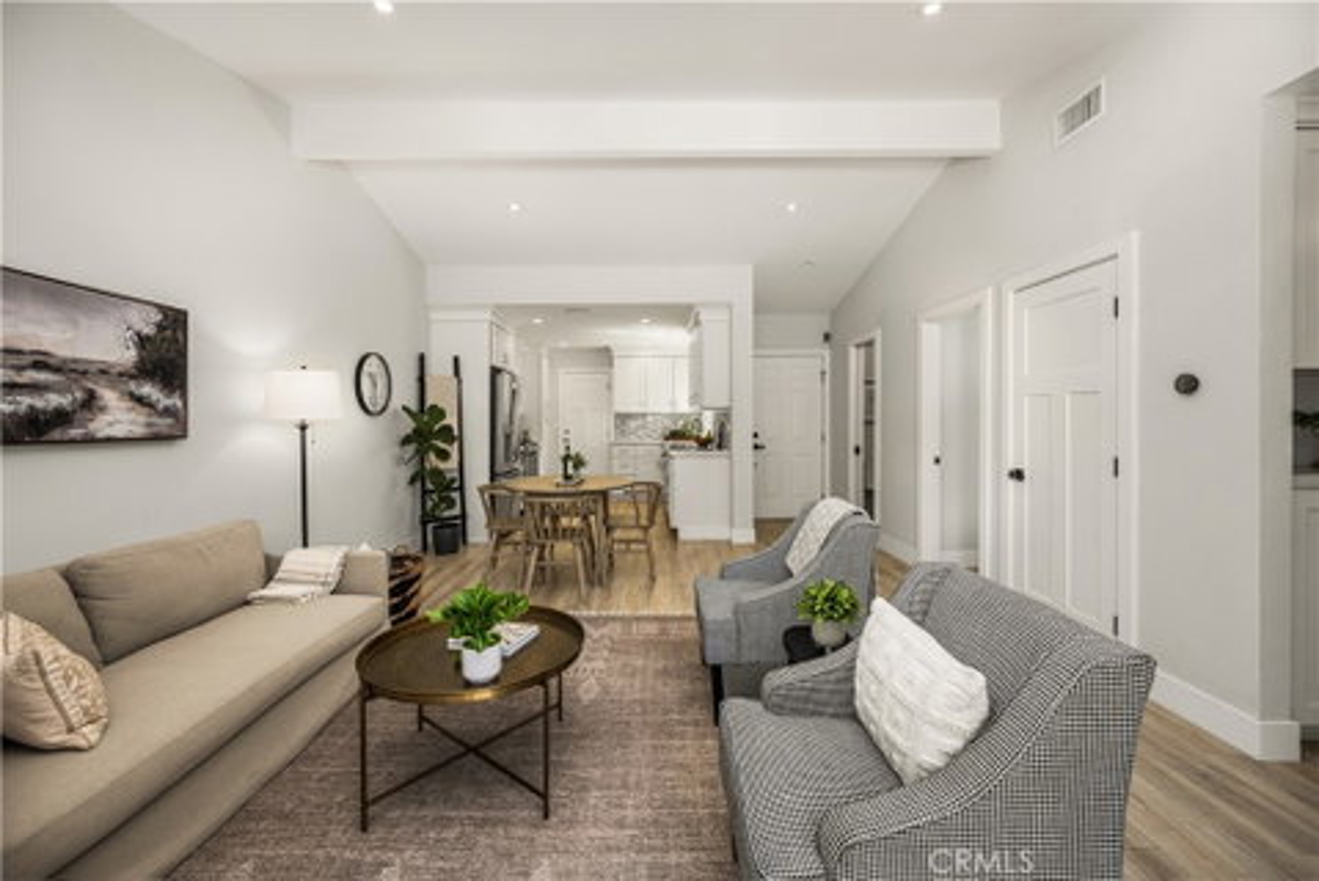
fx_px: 513
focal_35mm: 14
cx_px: 660
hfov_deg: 104.2
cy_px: 440
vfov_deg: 81.3
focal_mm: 14
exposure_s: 1/8
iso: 80
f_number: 5.6
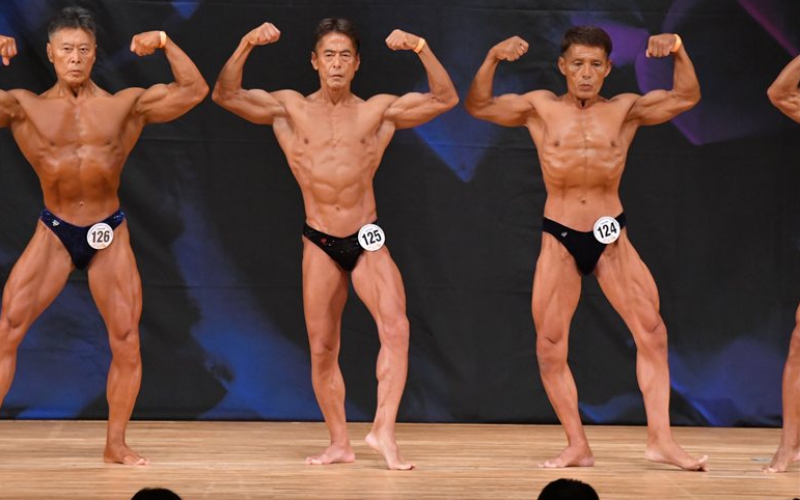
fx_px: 6367
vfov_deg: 4.5
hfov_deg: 7.2
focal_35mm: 292
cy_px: 249
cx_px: 399
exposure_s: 1/400
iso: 5000
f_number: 5.6
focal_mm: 190
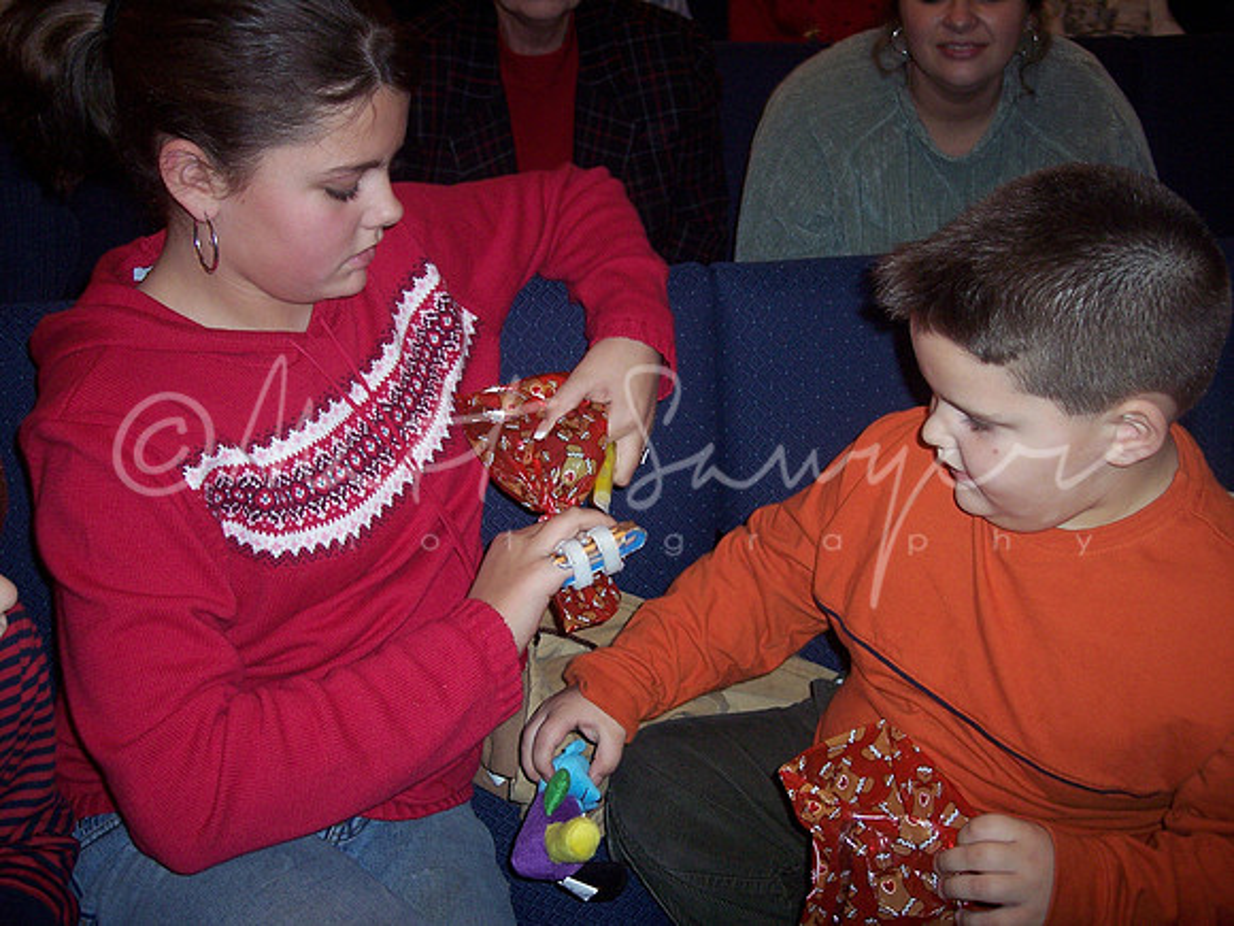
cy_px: 463
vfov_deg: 36.8
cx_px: 617
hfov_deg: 47.9
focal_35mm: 39
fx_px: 1390
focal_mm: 8
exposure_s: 1/60
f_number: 2.8
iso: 140
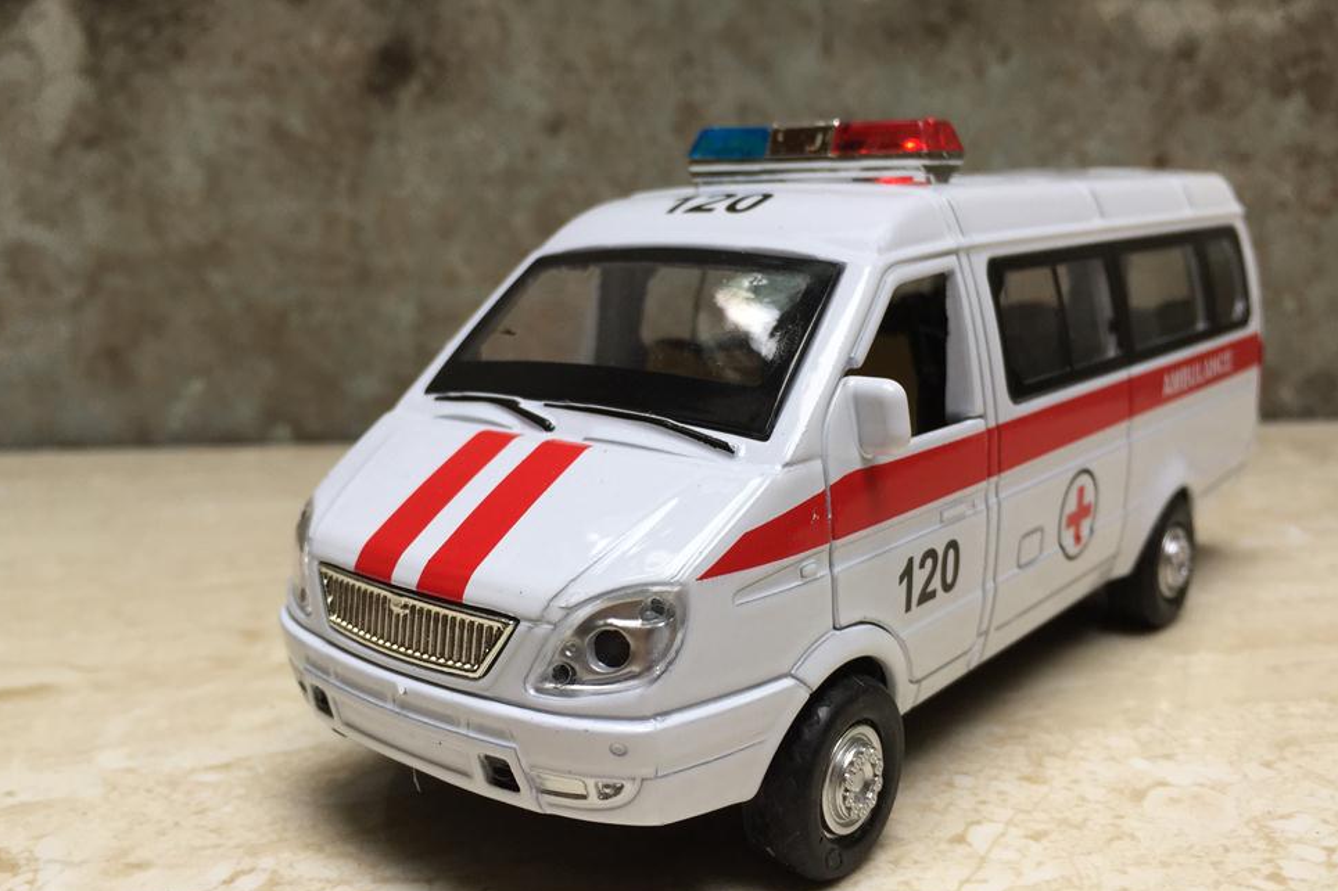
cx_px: 653
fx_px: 1189
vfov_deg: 41.1
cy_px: 420
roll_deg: -0.3
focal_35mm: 32
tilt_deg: -12.4
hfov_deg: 58.7
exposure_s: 1/108
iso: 32
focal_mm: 4.15
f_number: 2.2
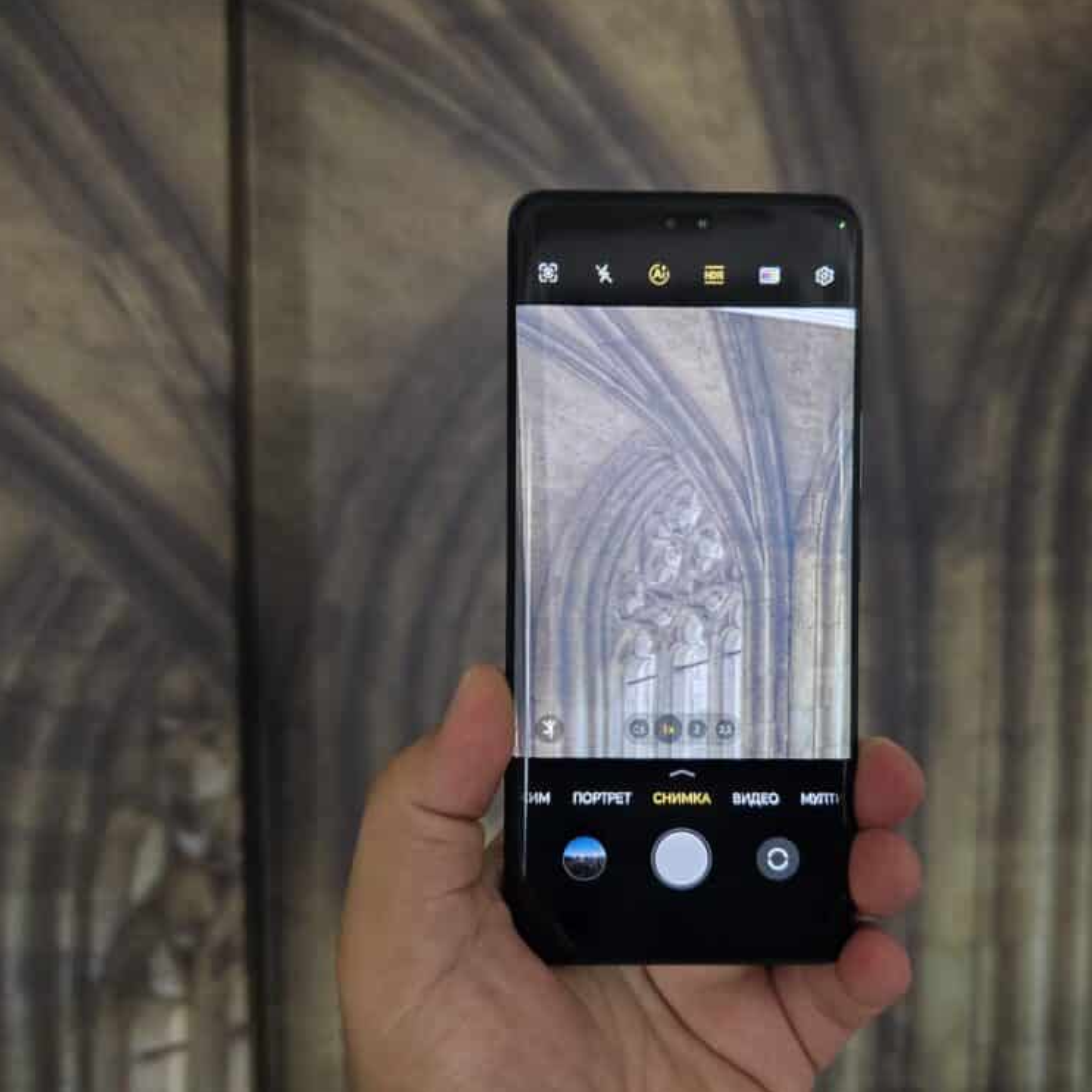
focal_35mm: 28
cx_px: 647
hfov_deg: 56.9
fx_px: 999
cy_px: 535
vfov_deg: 57.3
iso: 500
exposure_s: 1/120
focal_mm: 6.3
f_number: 1.7
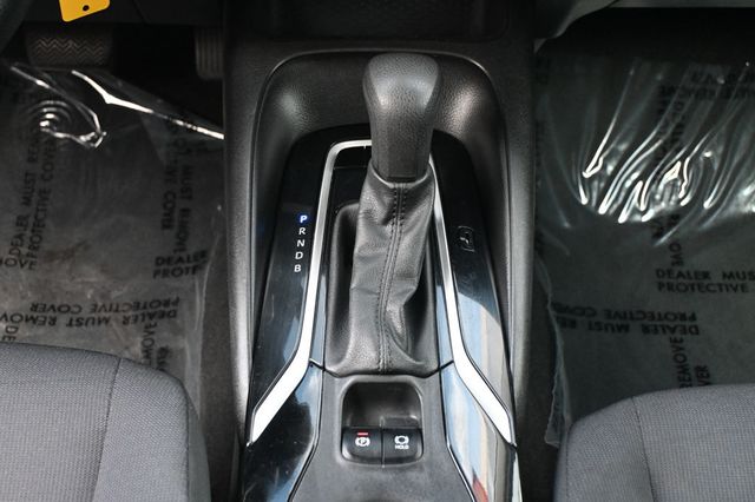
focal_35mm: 51
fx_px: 1069
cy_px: 251
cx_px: 378
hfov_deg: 38.9
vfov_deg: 26.5
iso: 2500
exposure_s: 1/125
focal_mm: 34
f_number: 5
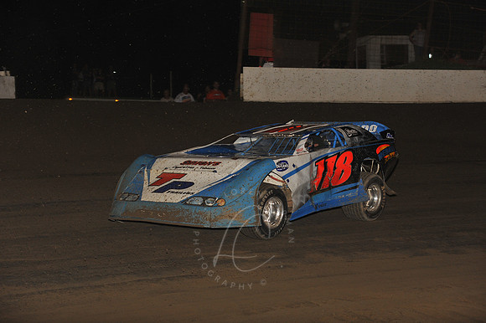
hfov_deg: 18.3
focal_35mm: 112
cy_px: 162
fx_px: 1511
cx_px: 243
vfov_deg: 12.2
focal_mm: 112
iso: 1000
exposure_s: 1/320
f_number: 6.3
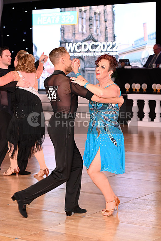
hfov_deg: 14.0
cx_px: 80
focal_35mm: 98
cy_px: 120
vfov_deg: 20.8
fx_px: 657
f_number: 5
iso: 2000
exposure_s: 1/200
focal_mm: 98
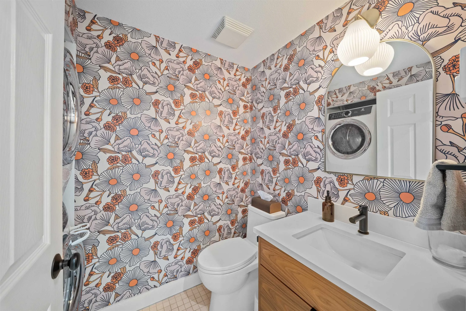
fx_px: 155
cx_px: 233
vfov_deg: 90.0
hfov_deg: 112.6
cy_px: 156
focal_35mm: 12
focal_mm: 12
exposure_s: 1/2
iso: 500
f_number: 7.1
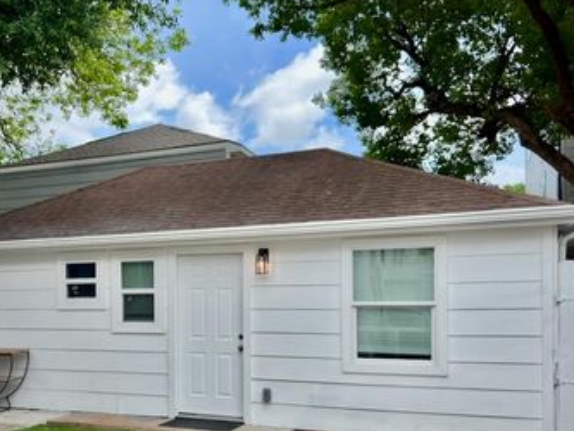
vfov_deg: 39.7
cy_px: 227
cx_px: 174
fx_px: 597
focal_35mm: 36
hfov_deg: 50.1
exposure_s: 1/1821
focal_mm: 6.76
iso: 100
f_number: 1.78
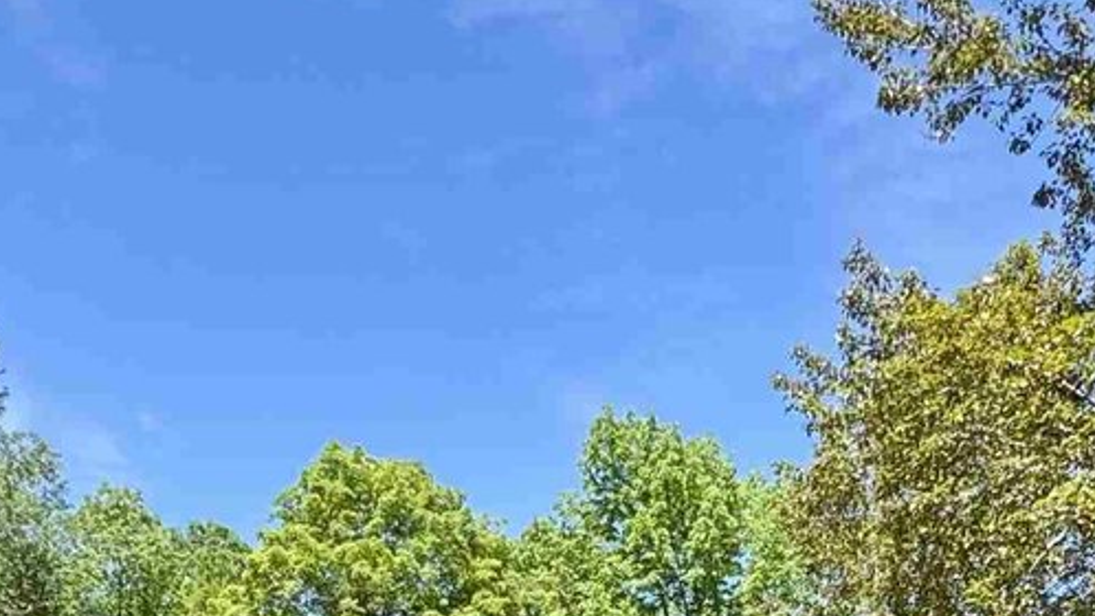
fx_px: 1423
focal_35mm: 49
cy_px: 1054
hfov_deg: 42.0
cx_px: 620
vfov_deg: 19.4
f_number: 2.2
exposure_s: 1/899
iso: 40
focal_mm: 2.22
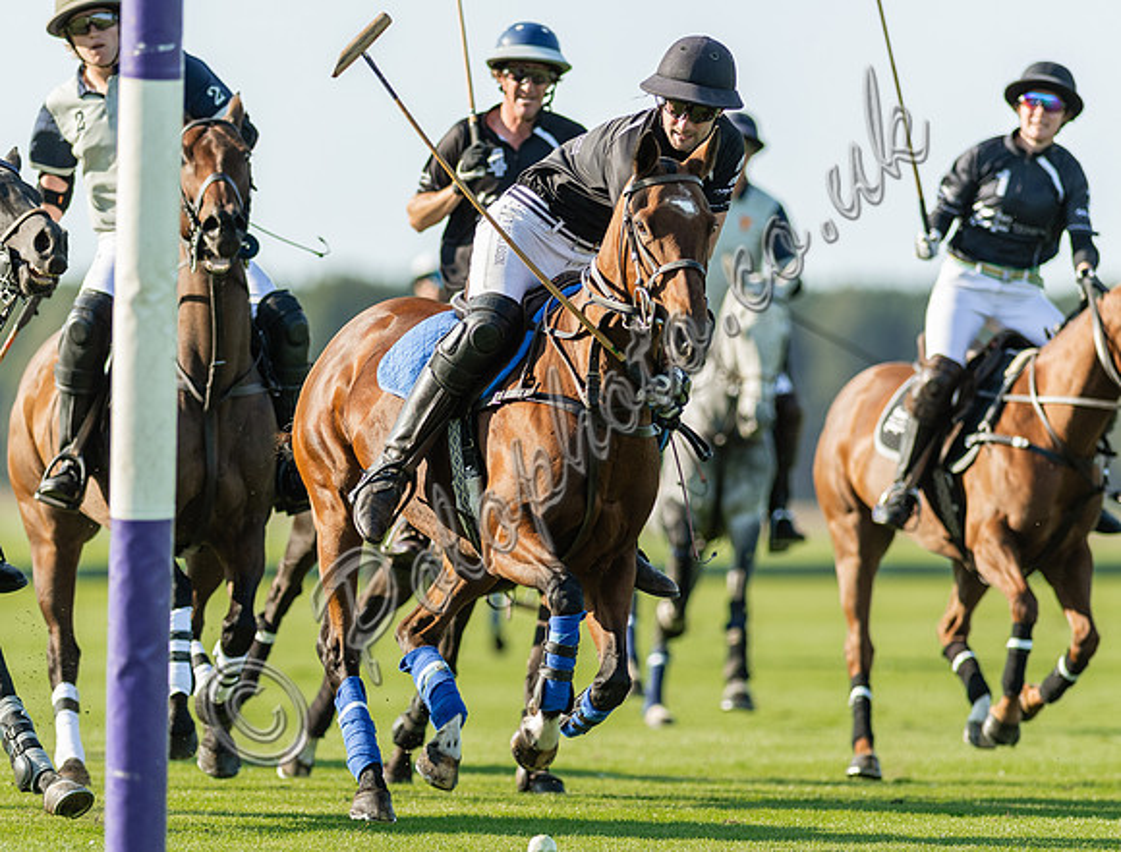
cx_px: 601
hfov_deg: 4.0
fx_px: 15979
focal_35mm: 491
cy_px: 426
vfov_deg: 3.1
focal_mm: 300
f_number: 3.2
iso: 320
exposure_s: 1/2000
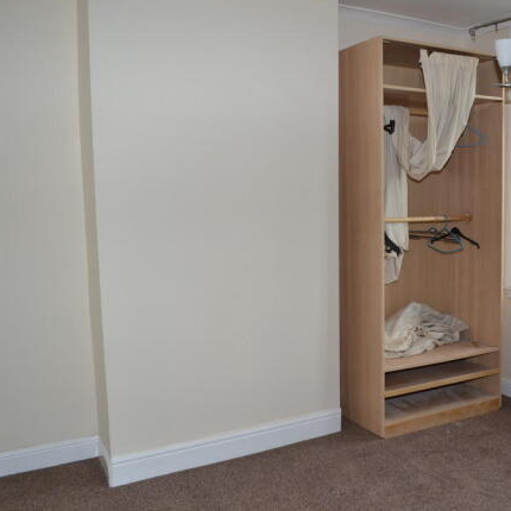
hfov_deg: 46.5
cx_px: 337
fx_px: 585
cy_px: 253
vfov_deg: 47.2
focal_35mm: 35
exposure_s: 1/100
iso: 200
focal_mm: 18
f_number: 5
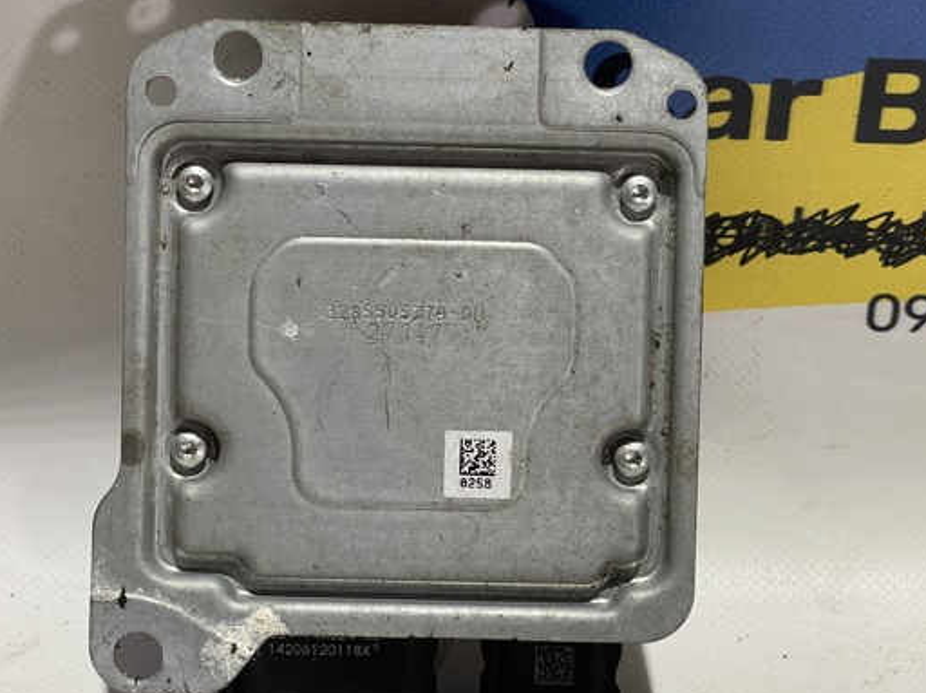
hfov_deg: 24.4
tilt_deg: -35.0
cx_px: 459
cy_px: 356
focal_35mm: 80
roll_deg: -1.3
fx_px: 2138
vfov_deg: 18.4
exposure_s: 1/50
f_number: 2.2
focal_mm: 7.5
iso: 200
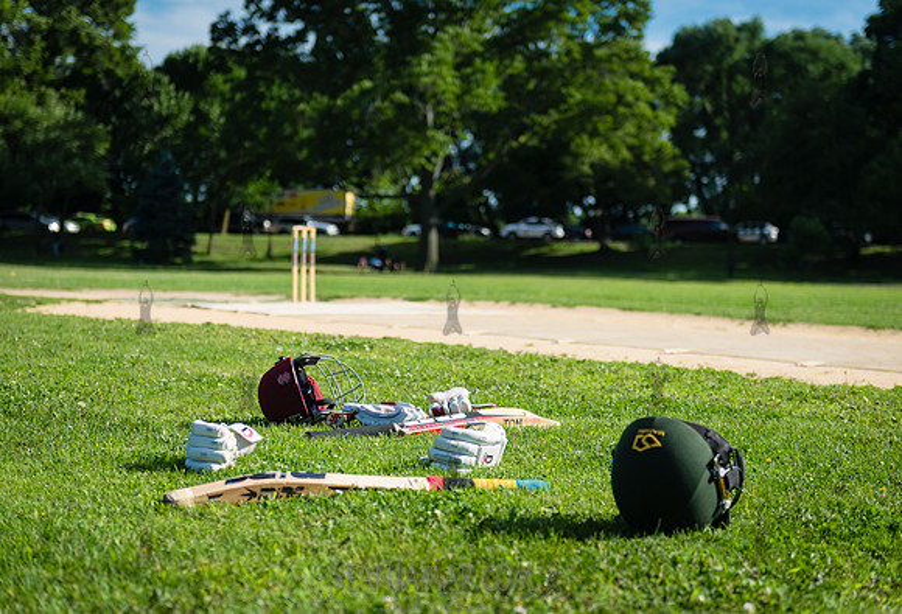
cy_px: 275
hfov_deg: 31.8
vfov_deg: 21.9
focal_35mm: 63
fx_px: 1585
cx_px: 462
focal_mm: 52
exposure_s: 1/4000
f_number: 2.8
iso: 200
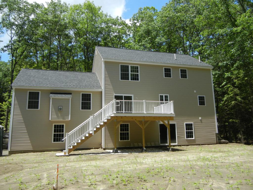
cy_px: 95
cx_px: 126
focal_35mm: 30
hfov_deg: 60.0
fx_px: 219
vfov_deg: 46.8
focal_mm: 5.4
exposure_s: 1/885
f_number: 3.5
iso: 160
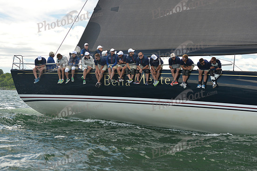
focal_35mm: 74
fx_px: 528
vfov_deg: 18.4
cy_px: 81
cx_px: 127
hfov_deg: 27.3
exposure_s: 1/800
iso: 400
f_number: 3.2
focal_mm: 70
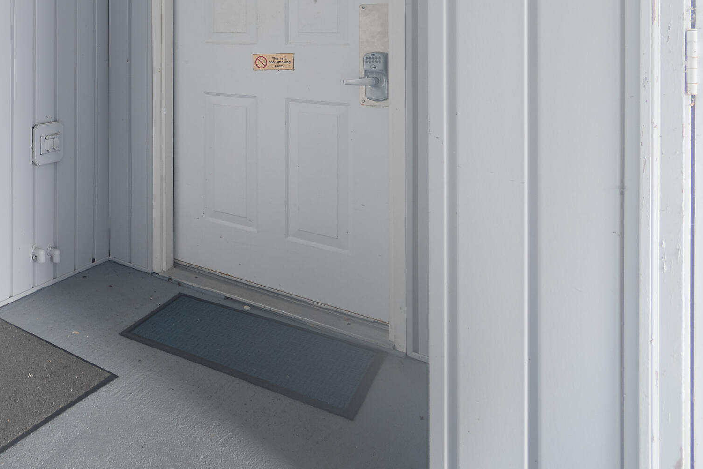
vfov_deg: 40.4
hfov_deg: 52.5
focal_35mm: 30
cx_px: 42
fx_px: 586
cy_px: 48
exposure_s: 1/13
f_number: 4.5
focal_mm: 10
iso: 100
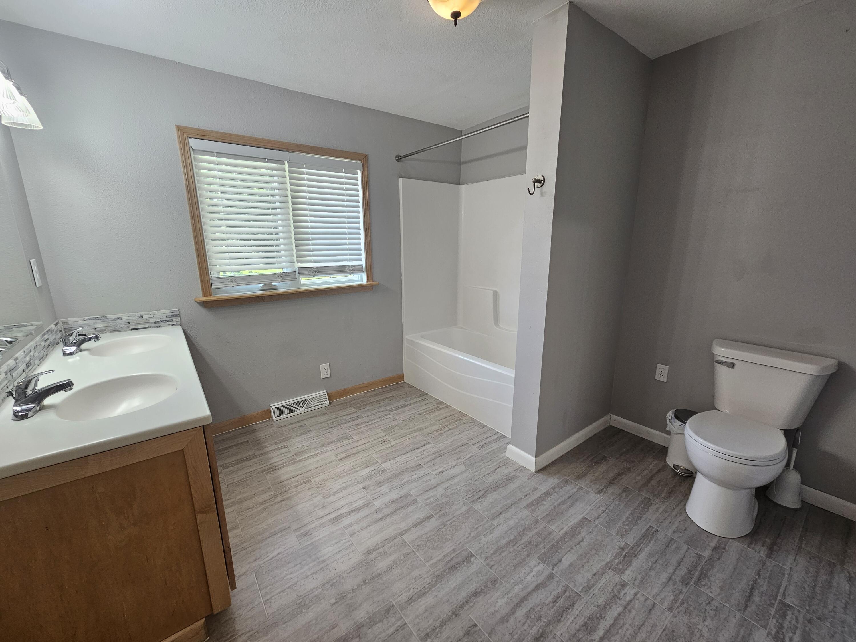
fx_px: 321
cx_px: 428
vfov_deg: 89.9
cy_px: 321
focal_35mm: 13
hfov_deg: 106.2
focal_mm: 2.2
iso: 125
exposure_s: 1/60
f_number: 2.2
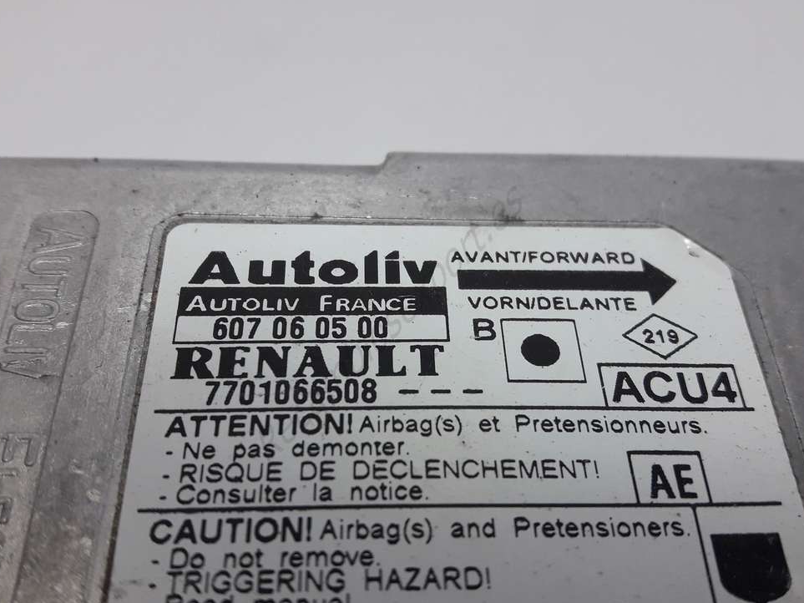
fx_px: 836
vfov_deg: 39.6
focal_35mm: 36
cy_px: 318
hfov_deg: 51.4
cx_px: 397
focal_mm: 3.7
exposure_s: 1/100
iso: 64
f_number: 1.9
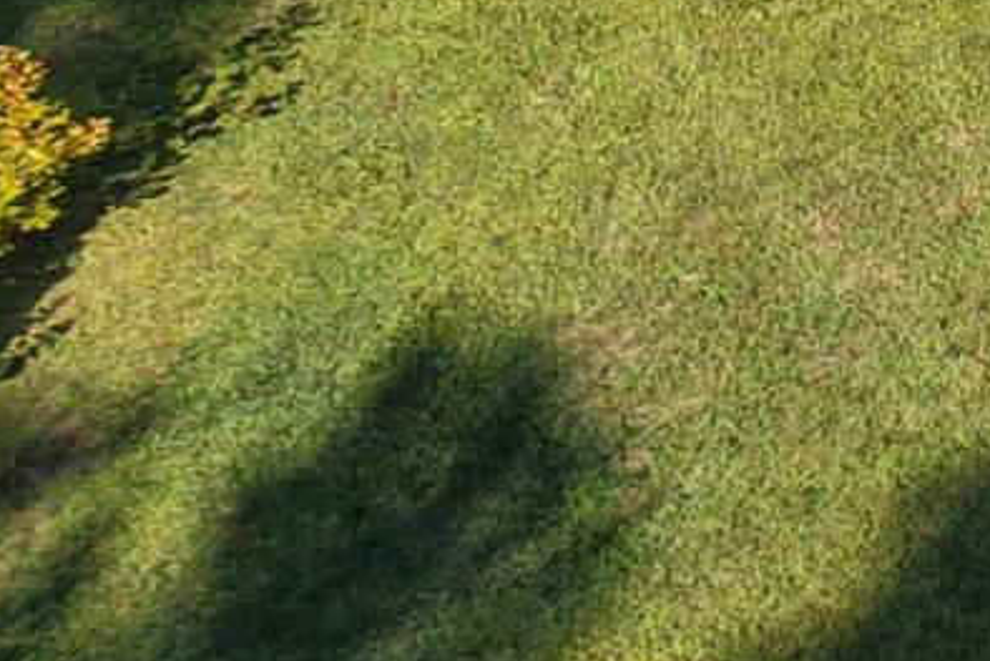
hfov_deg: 7.9
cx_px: 3684
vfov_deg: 7.0
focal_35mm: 190
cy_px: -586
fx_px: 5227
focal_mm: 8.67
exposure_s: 1/3200
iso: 230
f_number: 1.8
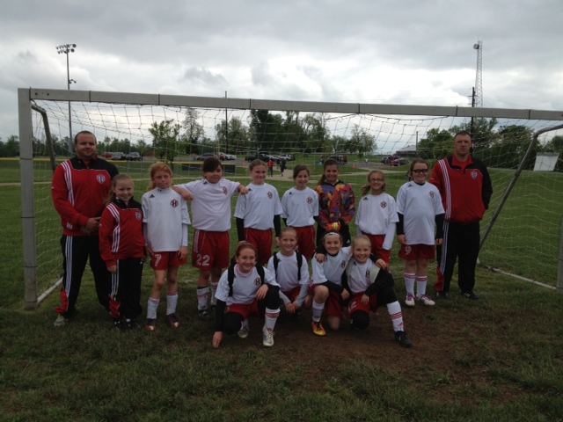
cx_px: 282
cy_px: 211
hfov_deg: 52.6
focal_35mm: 35
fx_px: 569
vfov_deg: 40.7
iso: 50
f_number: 2.4
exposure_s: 1/1346
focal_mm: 4.28
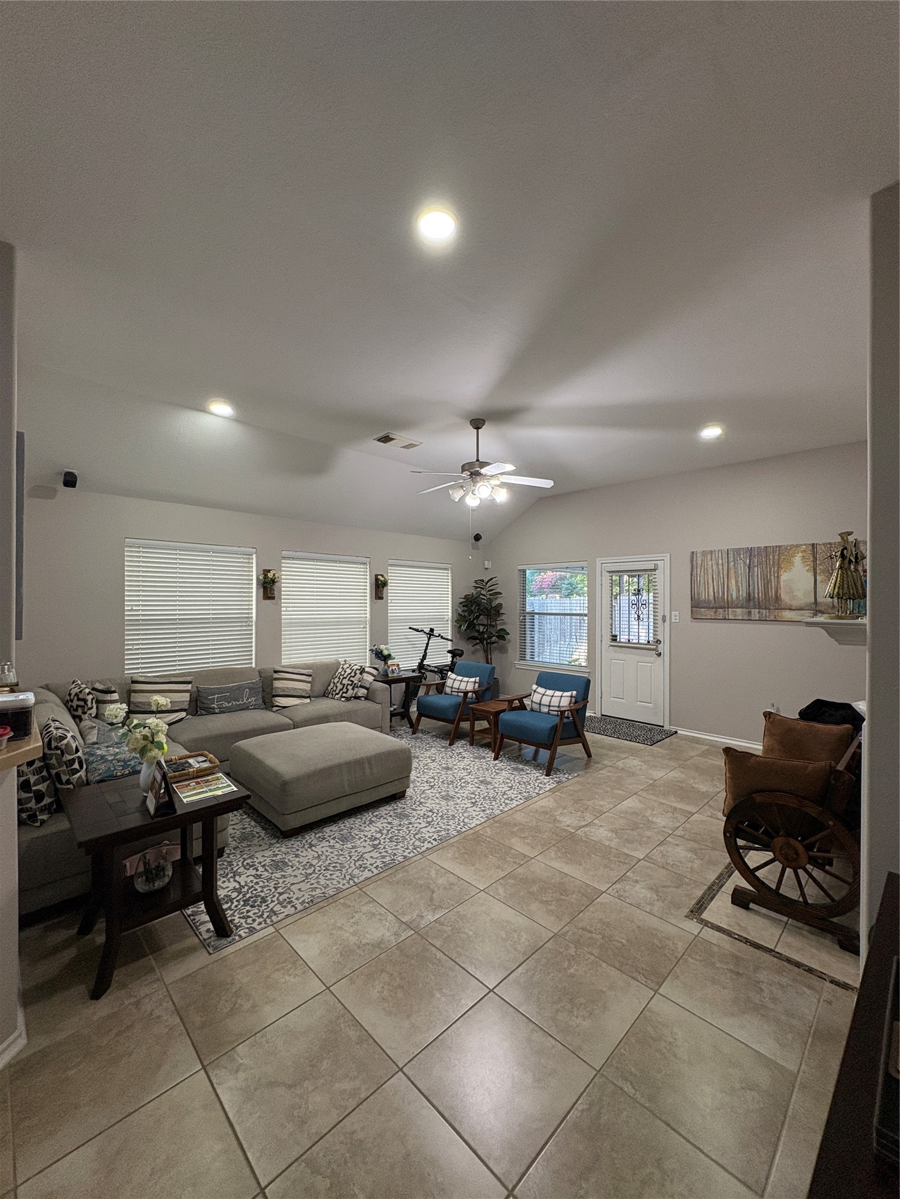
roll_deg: -1.0
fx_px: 485
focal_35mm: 14
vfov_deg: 102.1
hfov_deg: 85.7
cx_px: 450
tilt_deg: +1.5
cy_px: 600
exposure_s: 1/120
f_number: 2.2
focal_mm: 2.22
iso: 200
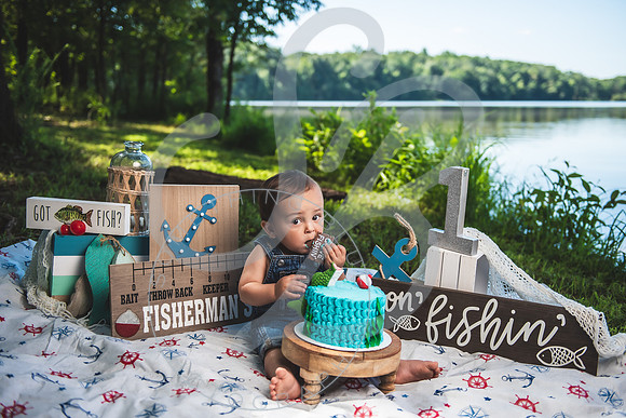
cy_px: 209
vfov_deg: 35.2
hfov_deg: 50.9
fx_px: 658
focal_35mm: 38
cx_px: 317
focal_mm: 36
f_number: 2.8
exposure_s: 1/800
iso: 100
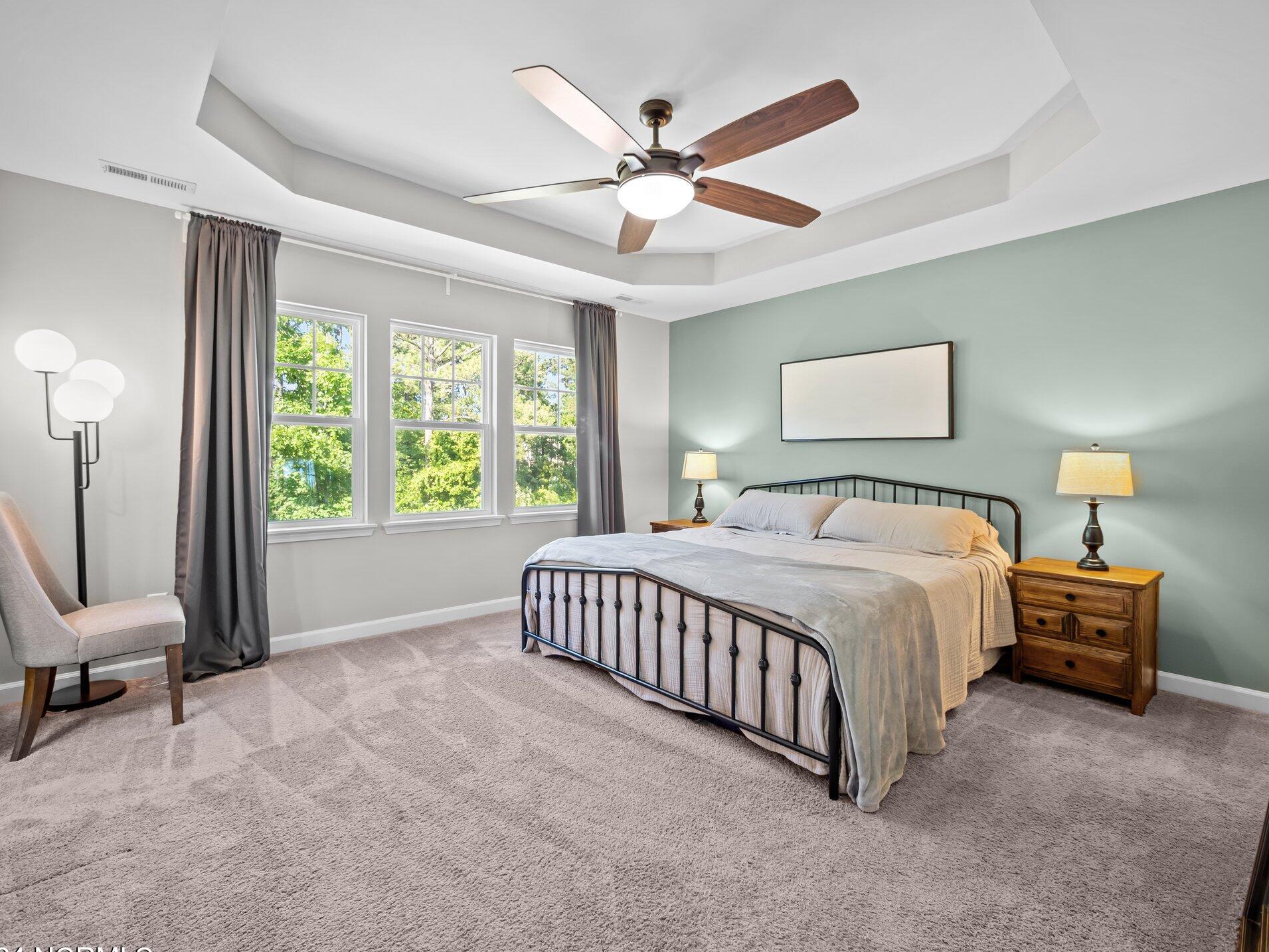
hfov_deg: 98.1
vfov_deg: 81.7
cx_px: 617
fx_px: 550
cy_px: 495
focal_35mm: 15
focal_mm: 7
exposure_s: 1/3
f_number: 4
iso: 200
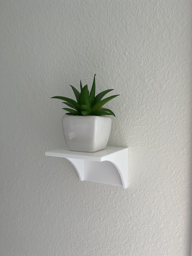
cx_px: 96
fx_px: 192
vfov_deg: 67.3
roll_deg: -0.6
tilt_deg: -1.8
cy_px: 128
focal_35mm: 26
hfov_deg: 53.1
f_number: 1.5
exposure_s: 1/120
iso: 100
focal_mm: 5.7
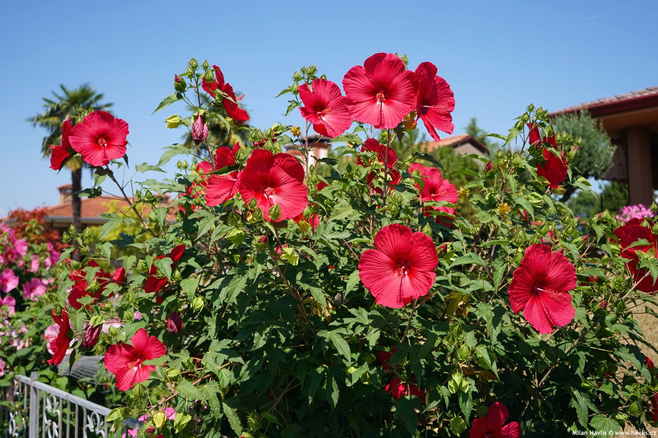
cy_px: 219
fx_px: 640
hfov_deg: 54.4
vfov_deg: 37.8
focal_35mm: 35
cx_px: 329
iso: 50
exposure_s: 1/400
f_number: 4
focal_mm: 35
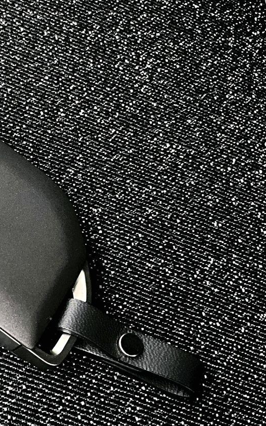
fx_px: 685
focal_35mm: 59
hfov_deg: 20.8
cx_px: -35
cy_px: 225
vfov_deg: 34.5
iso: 640
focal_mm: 3
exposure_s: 1/24
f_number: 1.8
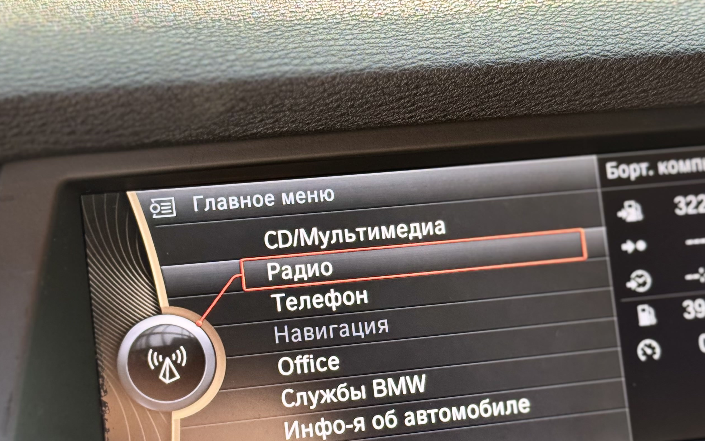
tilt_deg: -21.8
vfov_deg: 16.1
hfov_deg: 25.5
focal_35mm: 81
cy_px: 284
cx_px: 415
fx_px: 1556
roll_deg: +1.0
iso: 125
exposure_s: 1/60
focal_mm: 6.76
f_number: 1.78
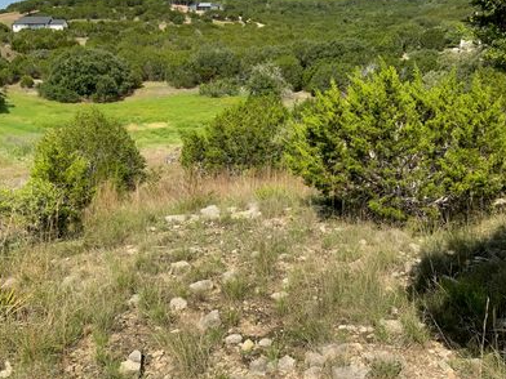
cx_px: 213
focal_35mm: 37
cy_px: 184
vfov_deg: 38.7
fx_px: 541
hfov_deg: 49.9
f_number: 1.8
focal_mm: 3
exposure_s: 1/1577
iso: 16
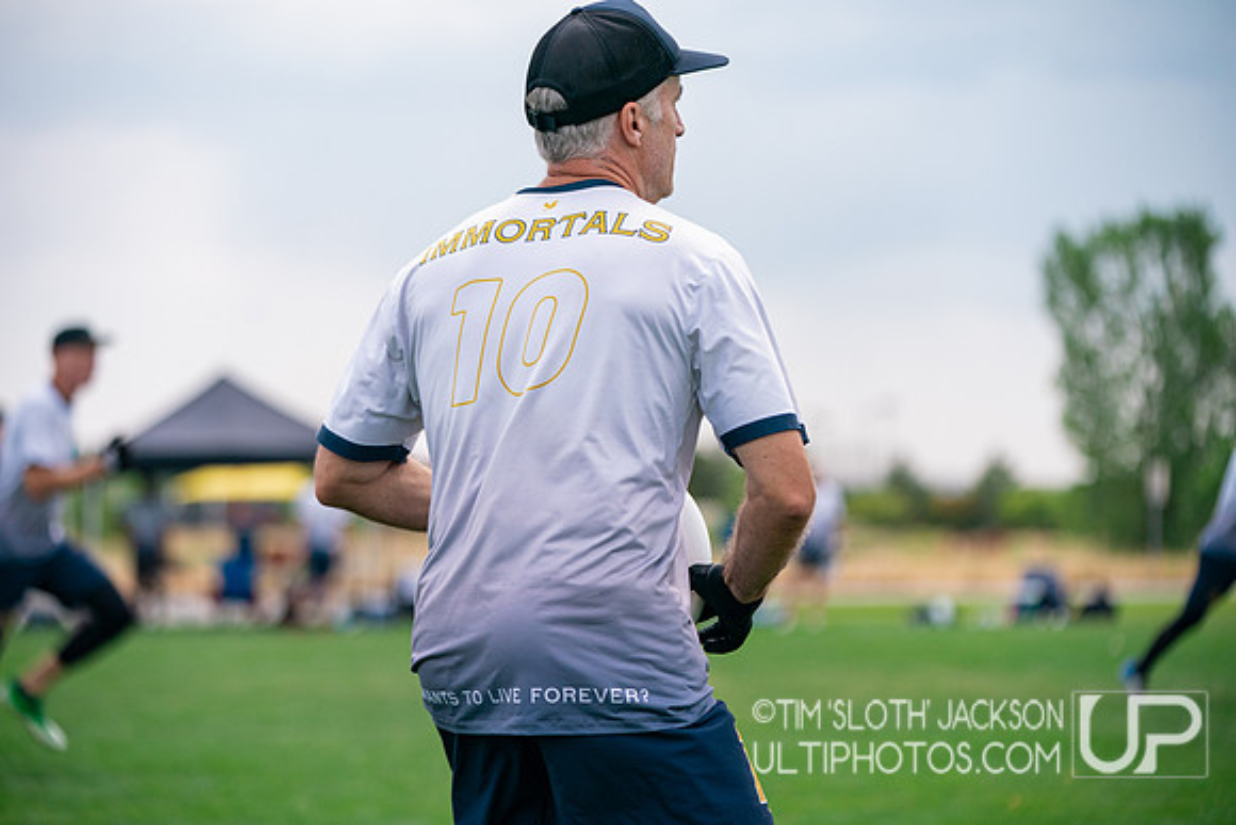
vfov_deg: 12.6
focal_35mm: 109
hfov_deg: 18.8
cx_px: 618
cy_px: 412
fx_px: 3743
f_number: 2.8
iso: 500
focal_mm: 109
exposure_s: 1/8000
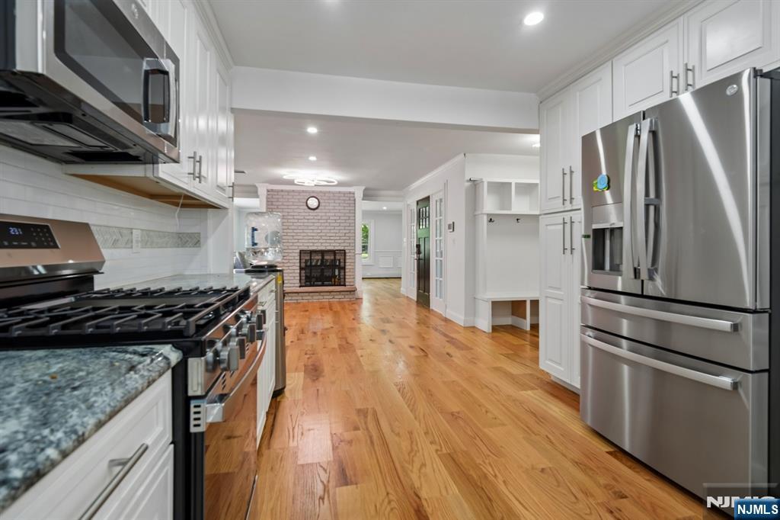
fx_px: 347
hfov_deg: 96.8
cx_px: 390
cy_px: 260
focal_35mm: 16
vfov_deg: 73.7
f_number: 8
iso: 400
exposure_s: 1/13
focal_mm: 16
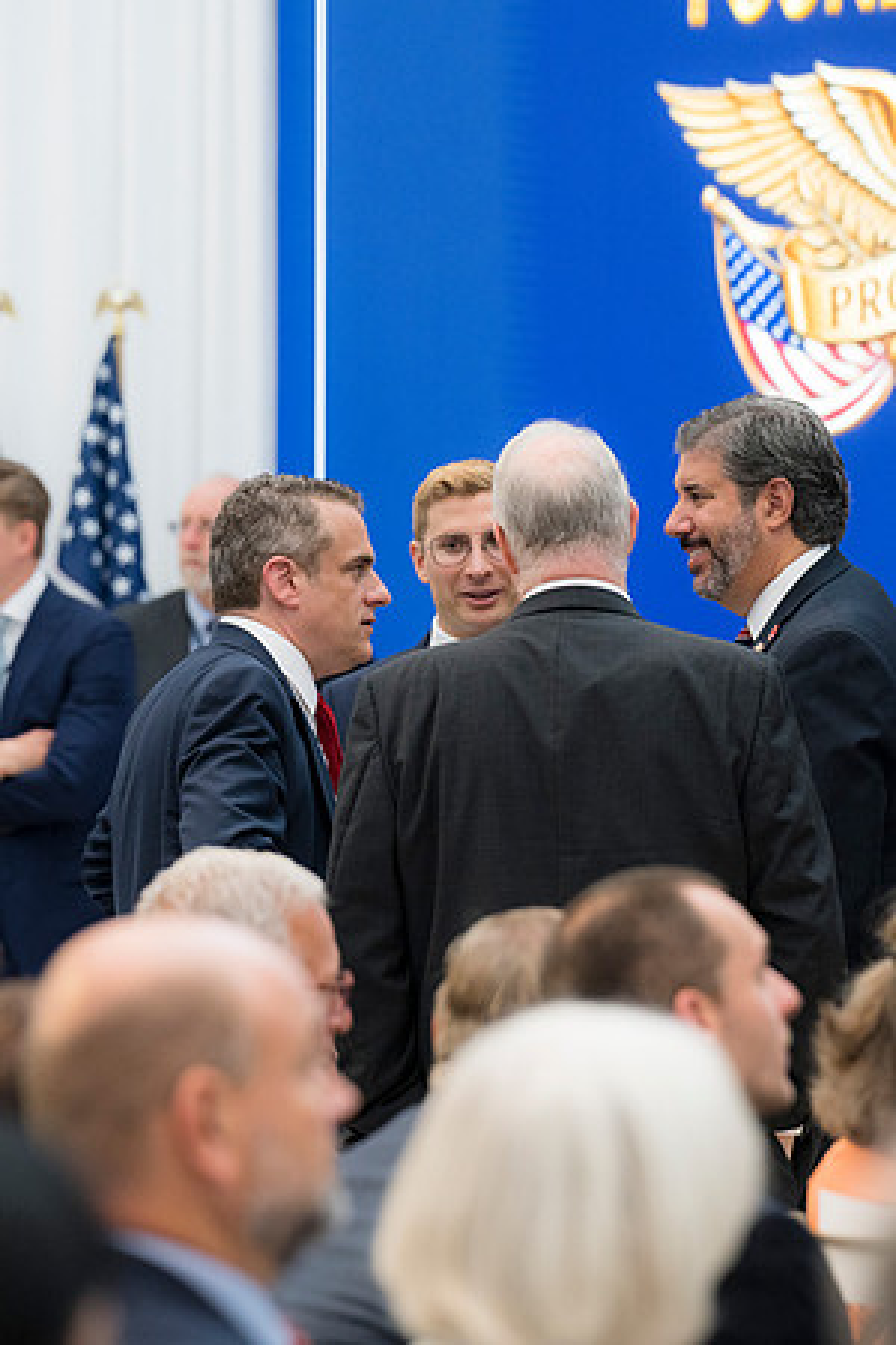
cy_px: 672
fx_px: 8399
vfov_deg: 9.1
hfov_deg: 6.1
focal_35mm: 225
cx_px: 448
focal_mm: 150
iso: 1250
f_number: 4
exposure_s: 1/160
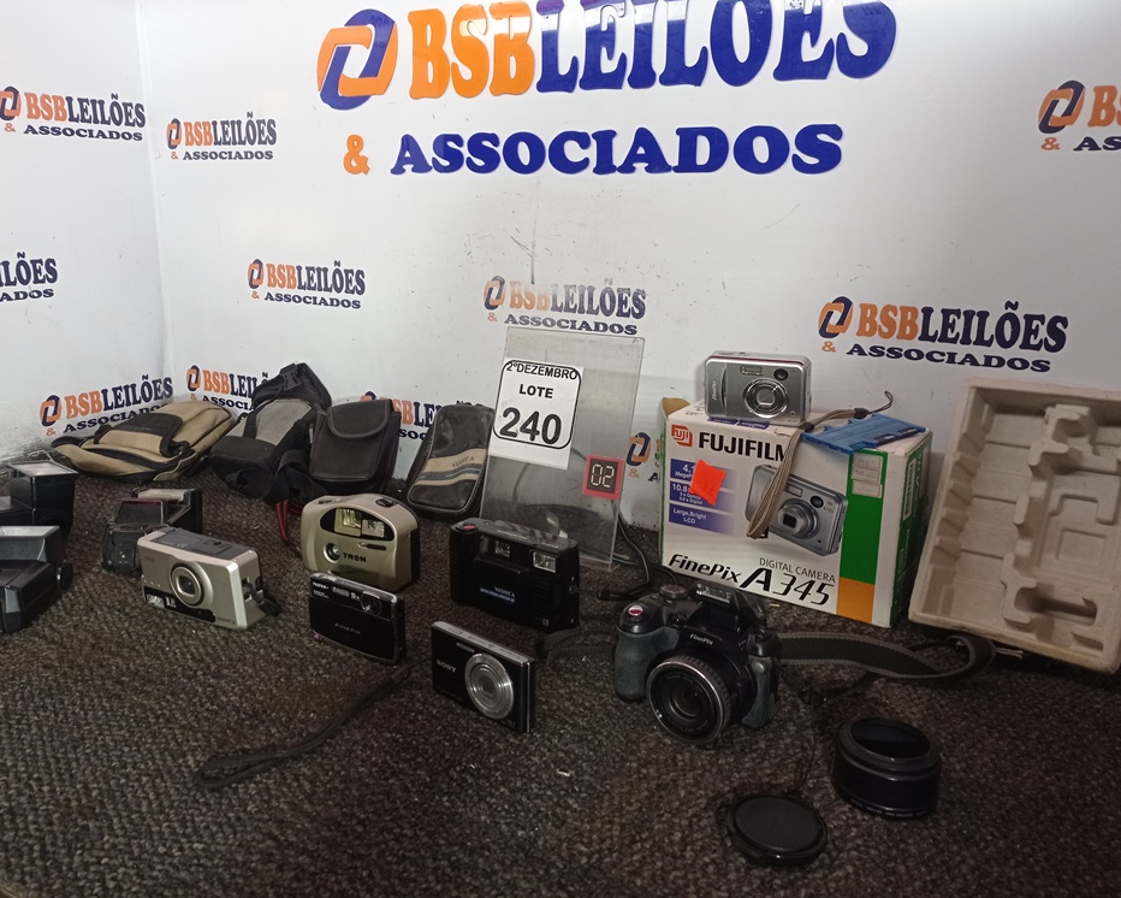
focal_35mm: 30
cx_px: 534
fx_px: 996
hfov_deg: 58.7
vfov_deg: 48.5
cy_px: 438
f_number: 1.79
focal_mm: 4.7
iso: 158
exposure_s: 1/120
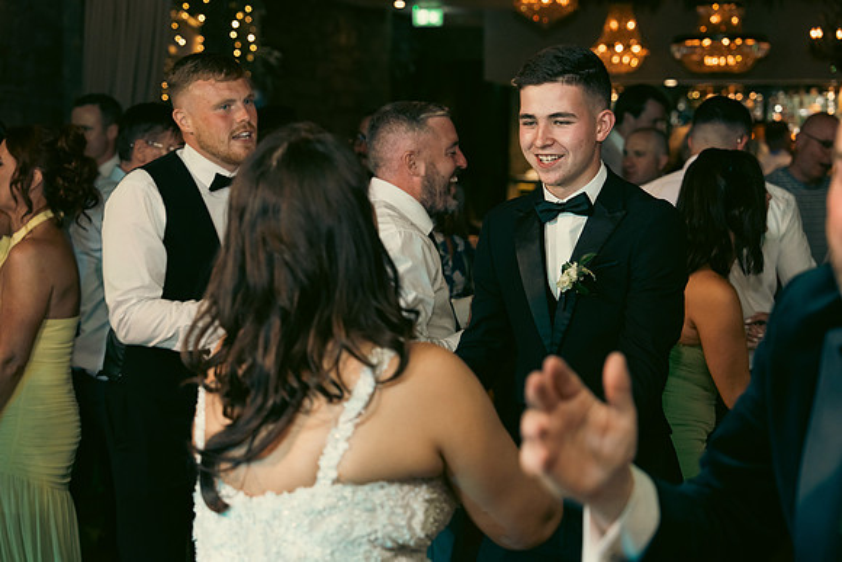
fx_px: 1333
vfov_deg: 23.8
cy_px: 281
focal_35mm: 57
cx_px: 421
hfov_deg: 35.0
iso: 2500
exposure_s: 1/160
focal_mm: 57
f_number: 3.5
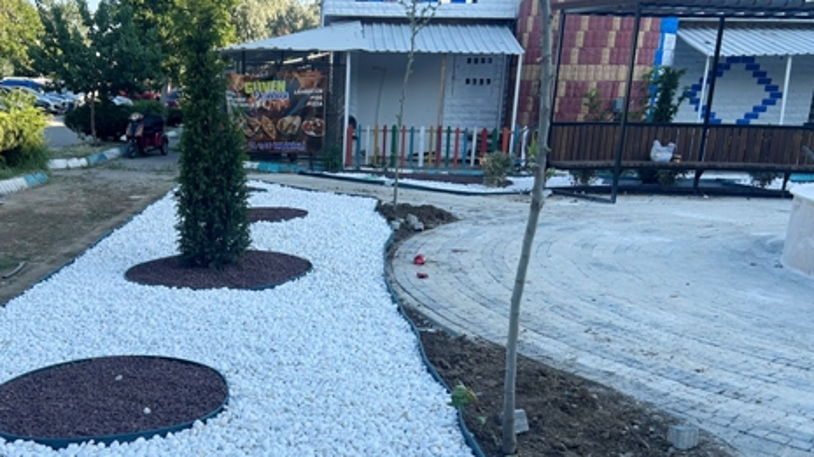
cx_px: 294
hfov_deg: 51.0
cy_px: 329
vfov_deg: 30.0
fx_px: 841
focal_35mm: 39
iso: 50
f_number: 1.5
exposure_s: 1/1058
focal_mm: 5.7
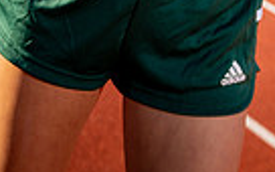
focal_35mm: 135
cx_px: 196
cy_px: -219
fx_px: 1012
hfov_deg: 15.4
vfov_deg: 8.9
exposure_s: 1/250
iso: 100
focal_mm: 40
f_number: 4
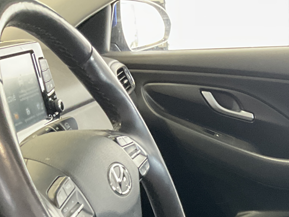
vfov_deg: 17.5
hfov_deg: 22.6
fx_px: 668
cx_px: 339
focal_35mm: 80
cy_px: 267
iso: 320
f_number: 1.8
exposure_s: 1/41
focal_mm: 3
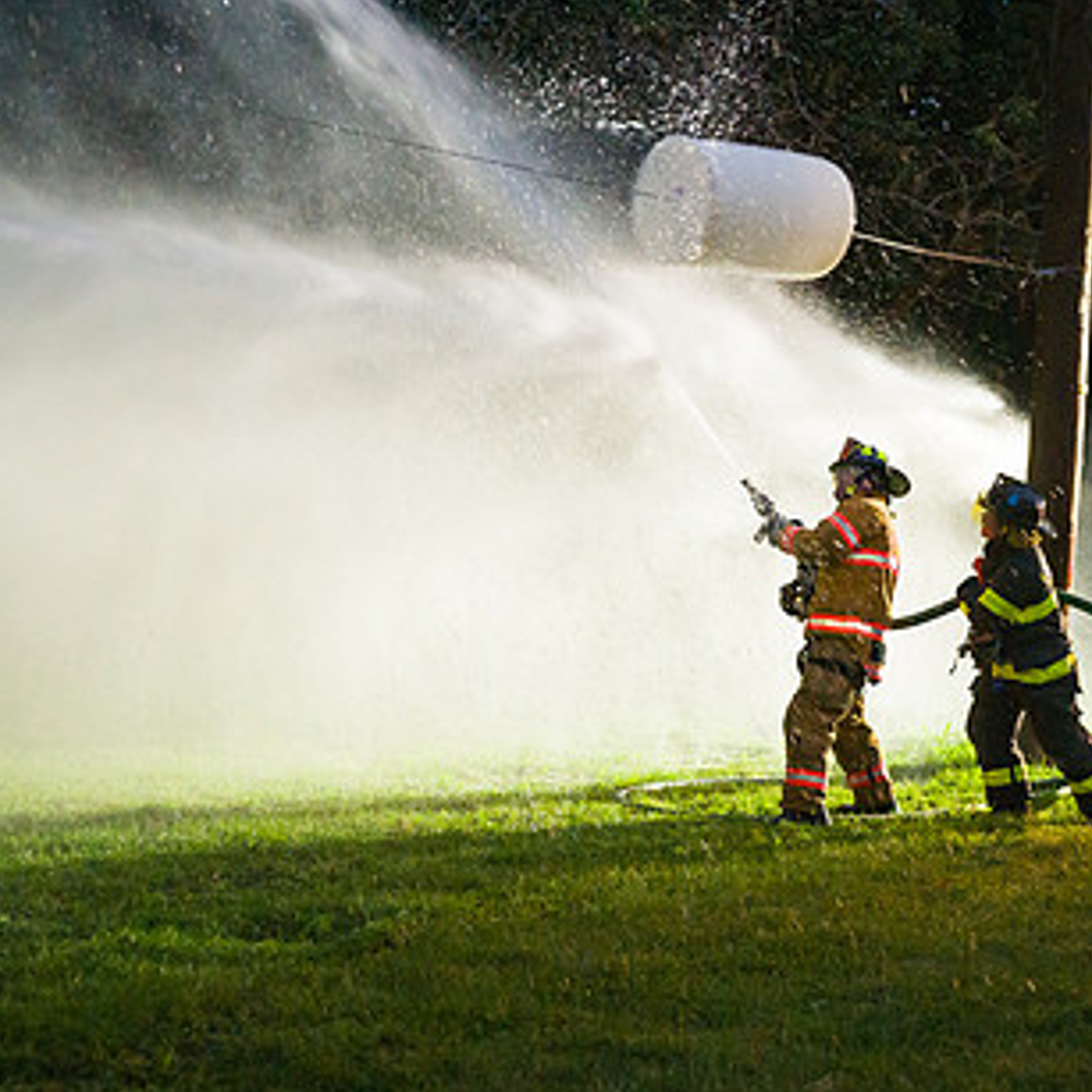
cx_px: 640
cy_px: 669
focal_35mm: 77
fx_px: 2748
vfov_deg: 22.4
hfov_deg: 22.4
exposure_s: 1/200
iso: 6400
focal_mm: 48
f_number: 3.2
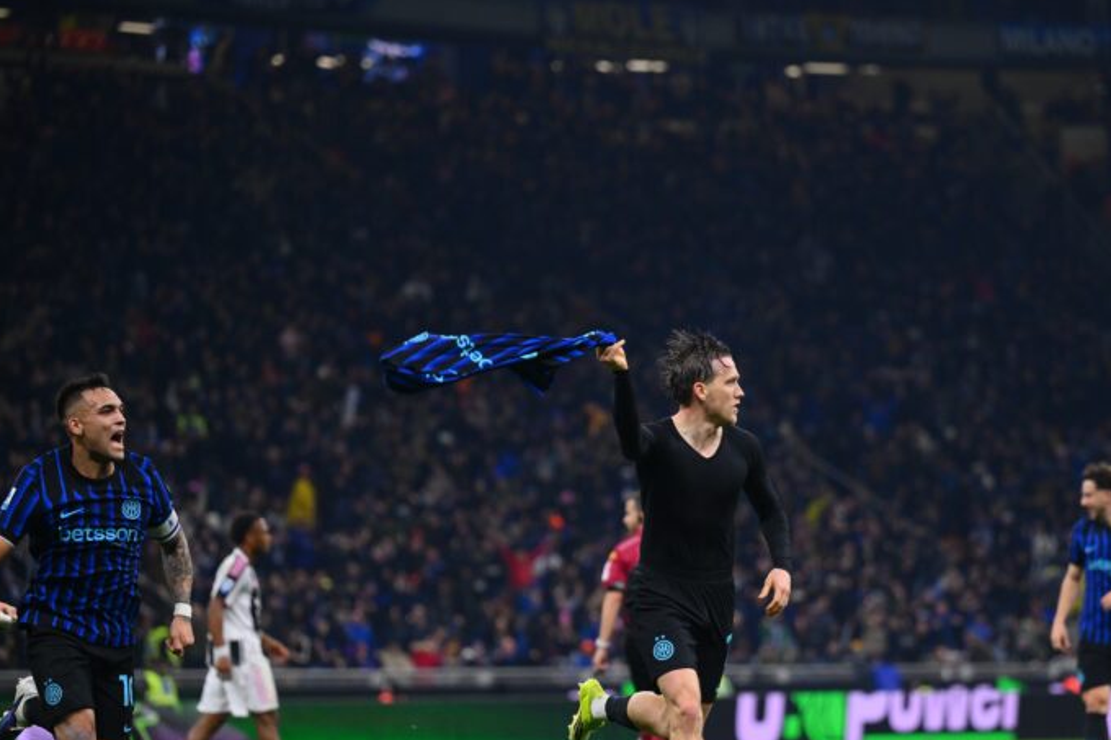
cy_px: 475
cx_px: 680
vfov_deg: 6.1
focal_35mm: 226
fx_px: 6972
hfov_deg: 9.1
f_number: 2.8
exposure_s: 1/1600
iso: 2000
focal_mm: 150
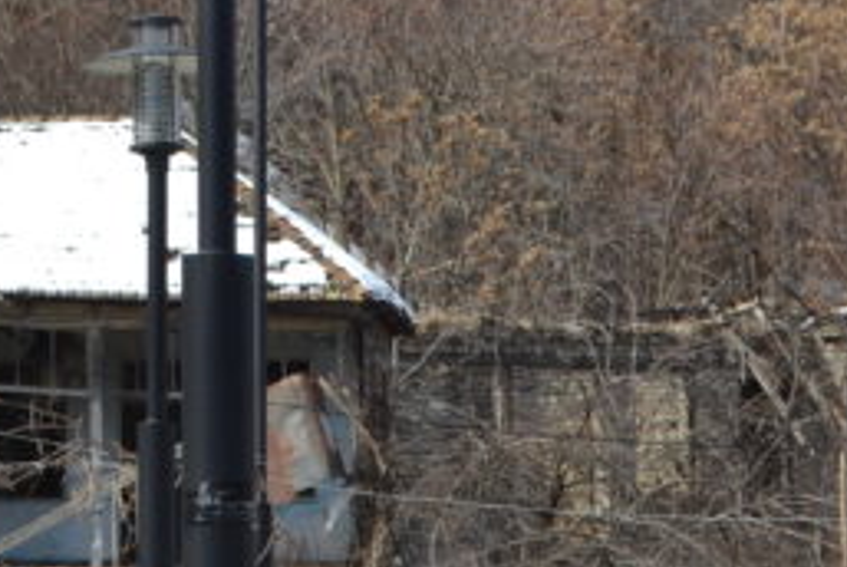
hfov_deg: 11.8
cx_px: 161
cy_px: -466
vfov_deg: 7.7
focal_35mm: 173
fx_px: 4075
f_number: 7.1
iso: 100
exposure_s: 1/200
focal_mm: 29
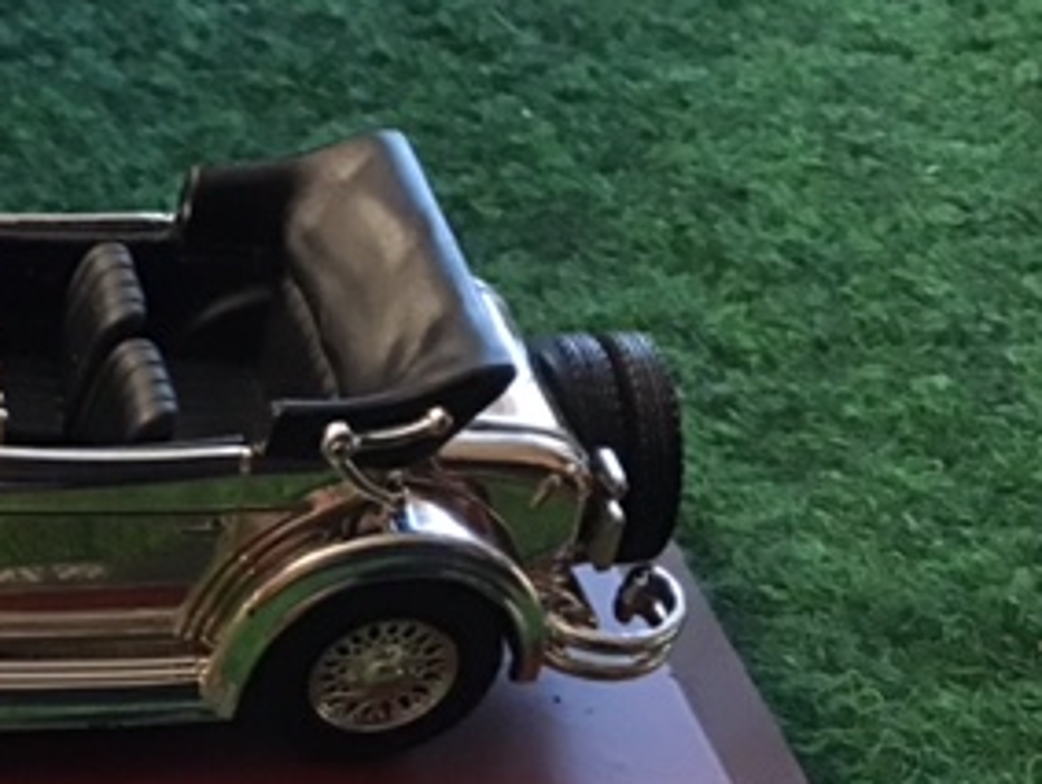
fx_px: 2110
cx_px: -55
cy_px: 732
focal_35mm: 70
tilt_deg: -44.4
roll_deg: -5.5
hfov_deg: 26.0
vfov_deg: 20.6
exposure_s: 1/17
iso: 640
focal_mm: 3.3
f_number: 2.4
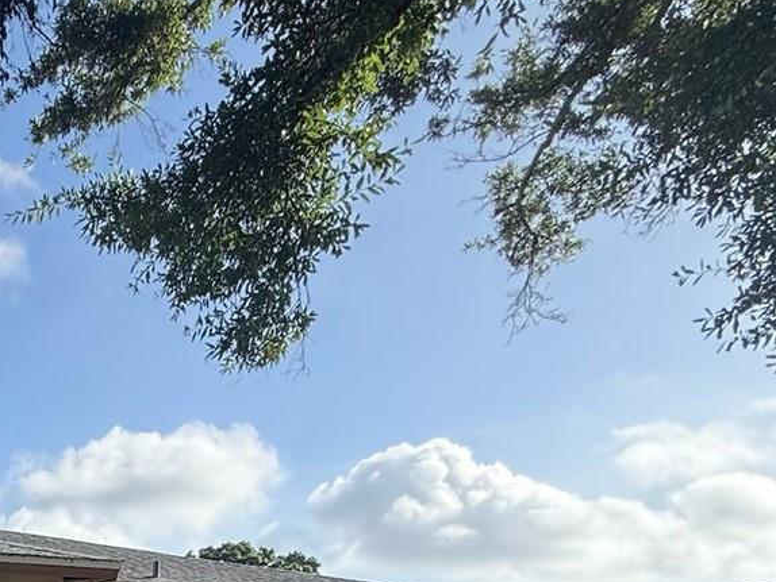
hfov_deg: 36.1
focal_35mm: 39
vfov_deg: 28.6
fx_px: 875
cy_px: 794
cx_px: -174
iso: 64
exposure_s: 1/1050
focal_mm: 2.22
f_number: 2.2
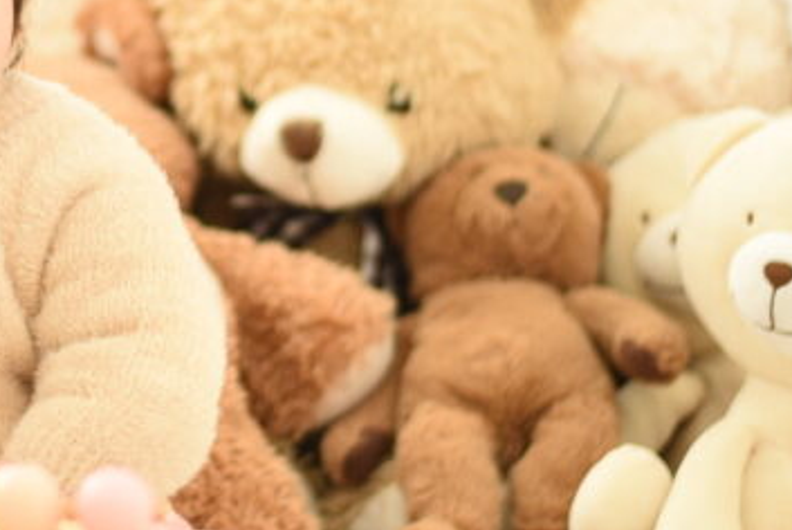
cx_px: -49
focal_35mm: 145
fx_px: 3193
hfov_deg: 13.9
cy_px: -29
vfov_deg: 9.4
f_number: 2.2
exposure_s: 1/200
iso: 200
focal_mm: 50
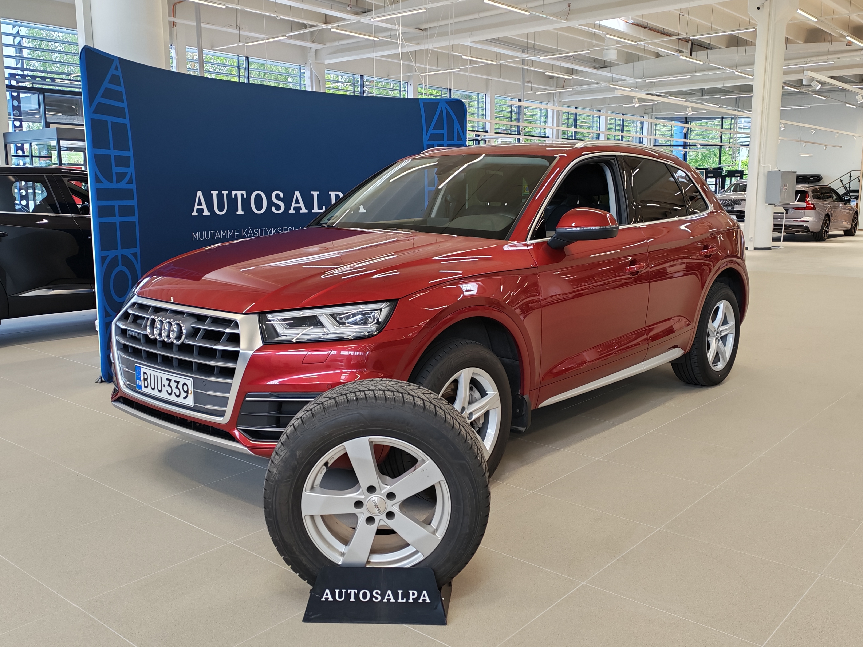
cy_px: 324
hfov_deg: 55.4
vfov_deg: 42.9
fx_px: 823
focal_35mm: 33
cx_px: 432
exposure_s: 1/100
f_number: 1.9
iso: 200
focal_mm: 6.12
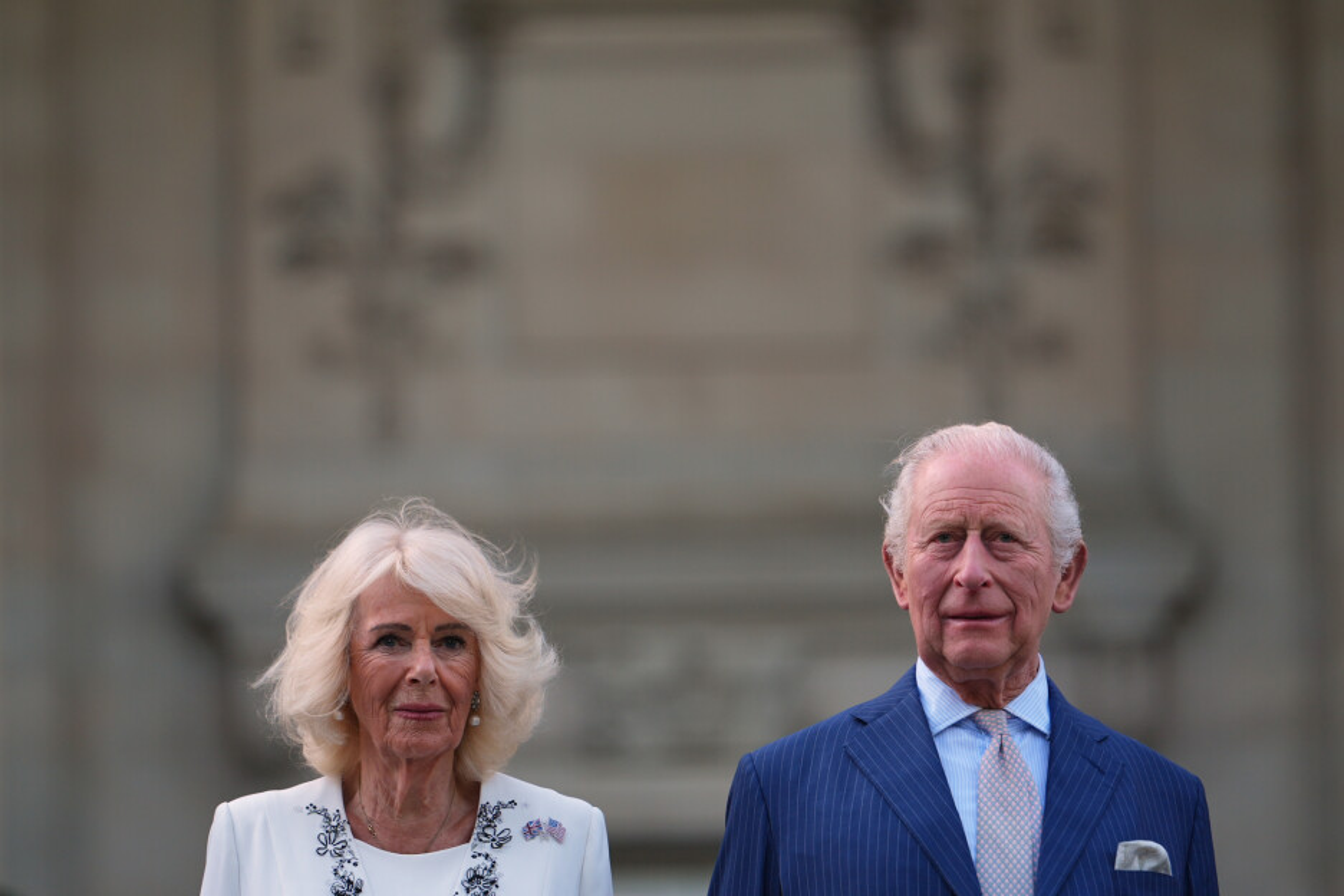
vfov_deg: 6.1
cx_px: 672
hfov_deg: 9.1
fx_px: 8399
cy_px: 448
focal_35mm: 225
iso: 125
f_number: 2
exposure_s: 1/1000
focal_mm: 150
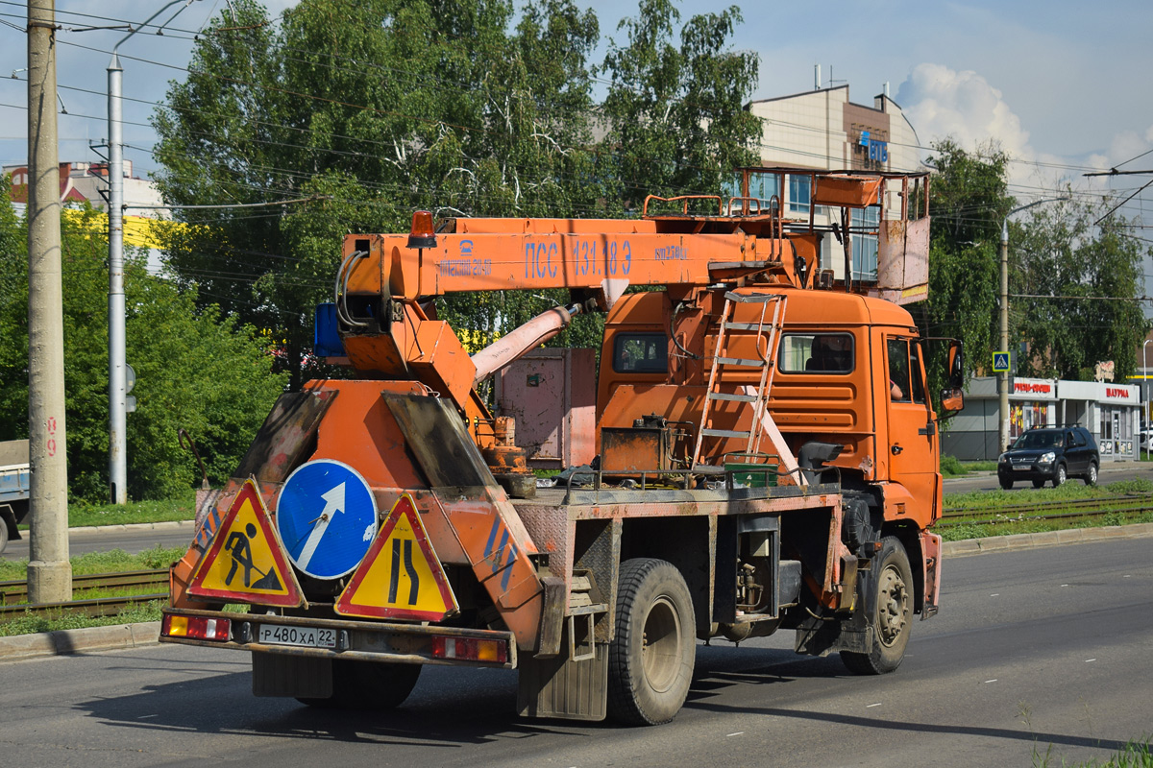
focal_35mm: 72
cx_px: 576
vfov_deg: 18.9
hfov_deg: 28.1
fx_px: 2306
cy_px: 384
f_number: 5.6
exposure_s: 1/800
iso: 100
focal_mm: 48
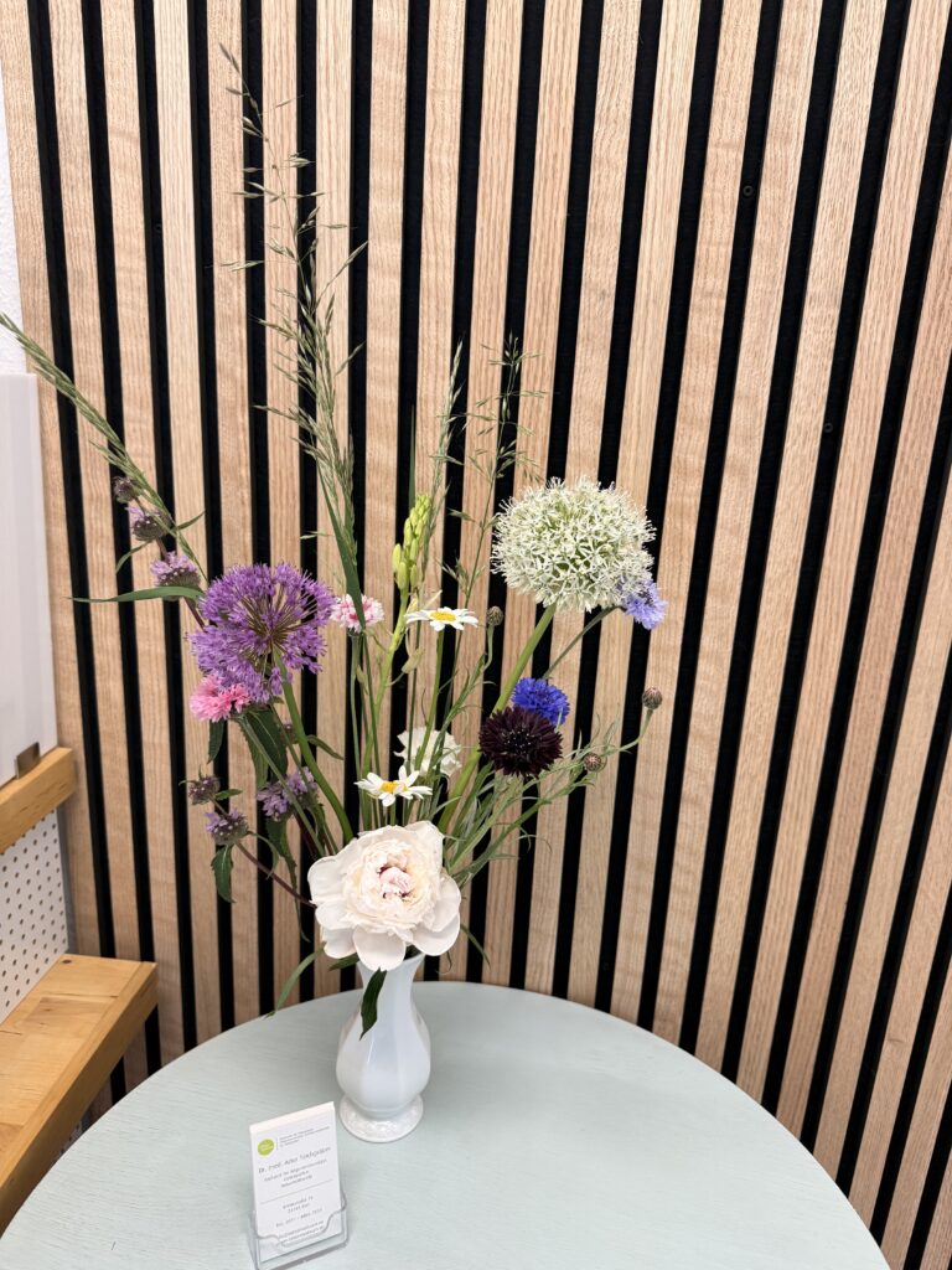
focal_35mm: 24
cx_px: 476
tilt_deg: -16.1
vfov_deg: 71.6
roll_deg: -4.1
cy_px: 635
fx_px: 880
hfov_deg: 56.8
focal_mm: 6.76
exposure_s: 1/121
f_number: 1.78
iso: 200
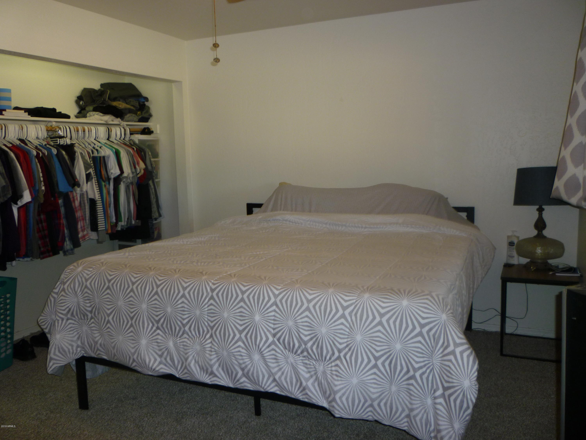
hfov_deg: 61.7
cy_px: 220
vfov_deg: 48.2
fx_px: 491
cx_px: 293
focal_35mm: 29
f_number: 3.3
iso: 100
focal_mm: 5.2
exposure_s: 1/30
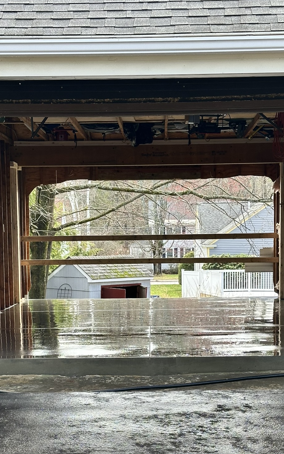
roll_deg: -0.1
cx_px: 144
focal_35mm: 72
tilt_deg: -3.9
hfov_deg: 18.1
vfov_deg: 28.4
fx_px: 891
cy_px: 312
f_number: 1.78
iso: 64
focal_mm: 6.86
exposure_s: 1/329
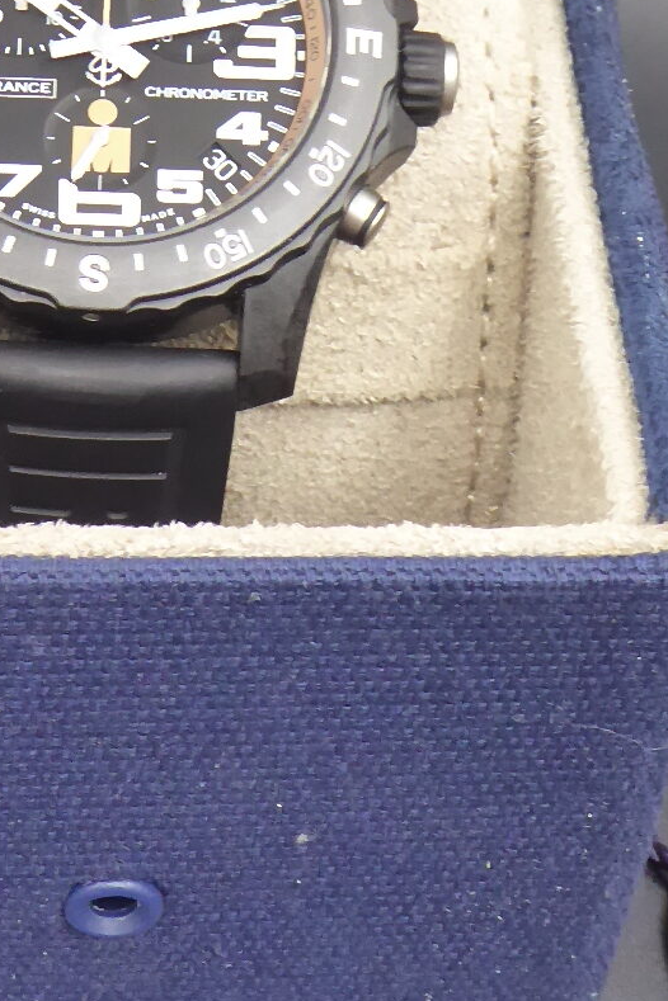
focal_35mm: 108
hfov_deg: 12.6
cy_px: 499
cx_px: 69
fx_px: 3006
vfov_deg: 18.9
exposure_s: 1/50
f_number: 3.5
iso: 400
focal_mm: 5.4
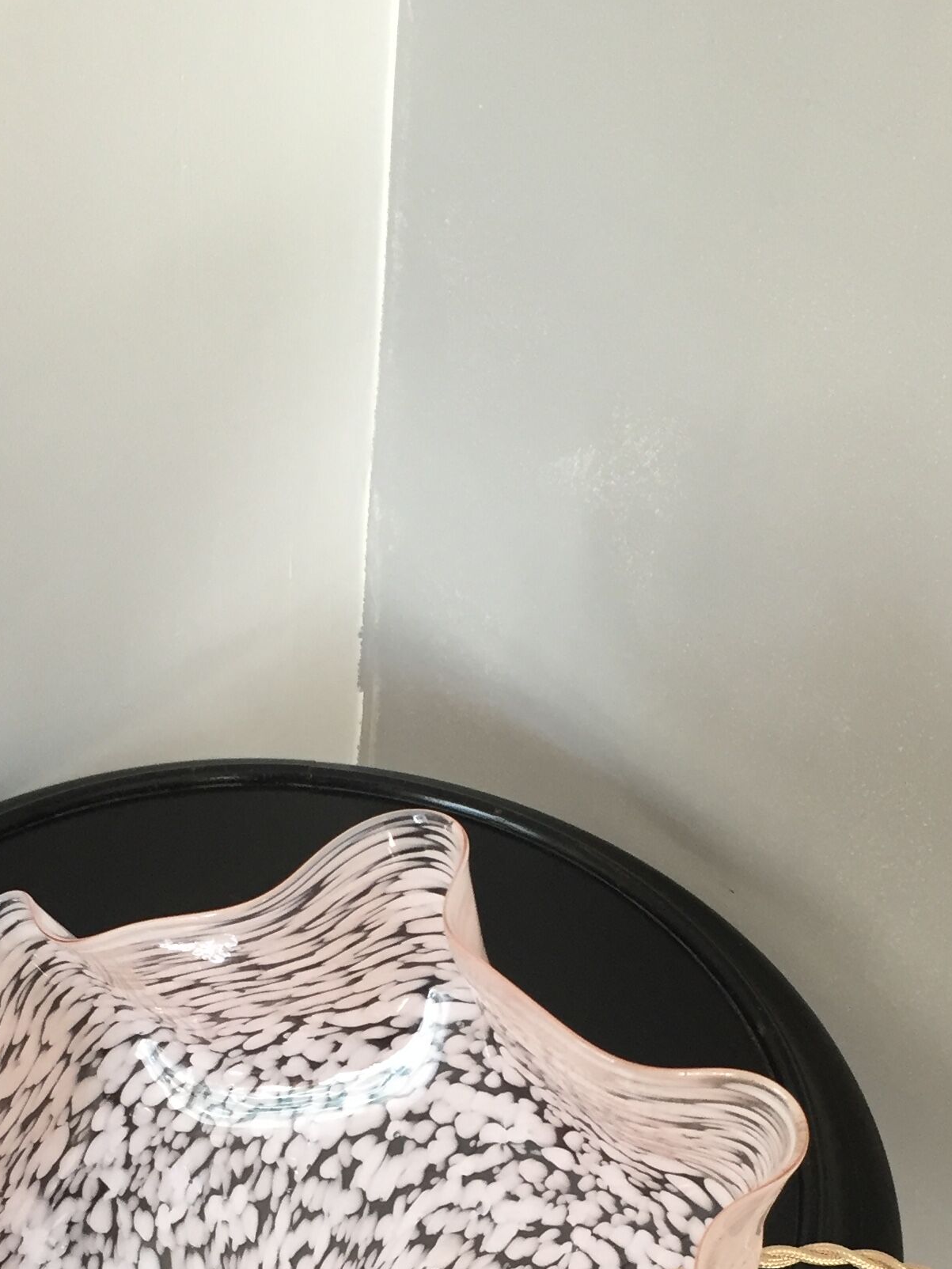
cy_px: 1175
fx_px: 2163
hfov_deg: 24.8
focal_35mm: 59
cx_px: 444
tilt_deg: -50.5
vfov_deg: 31.0
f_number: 2.2
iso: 125
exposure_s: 1/33
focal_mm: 4.15
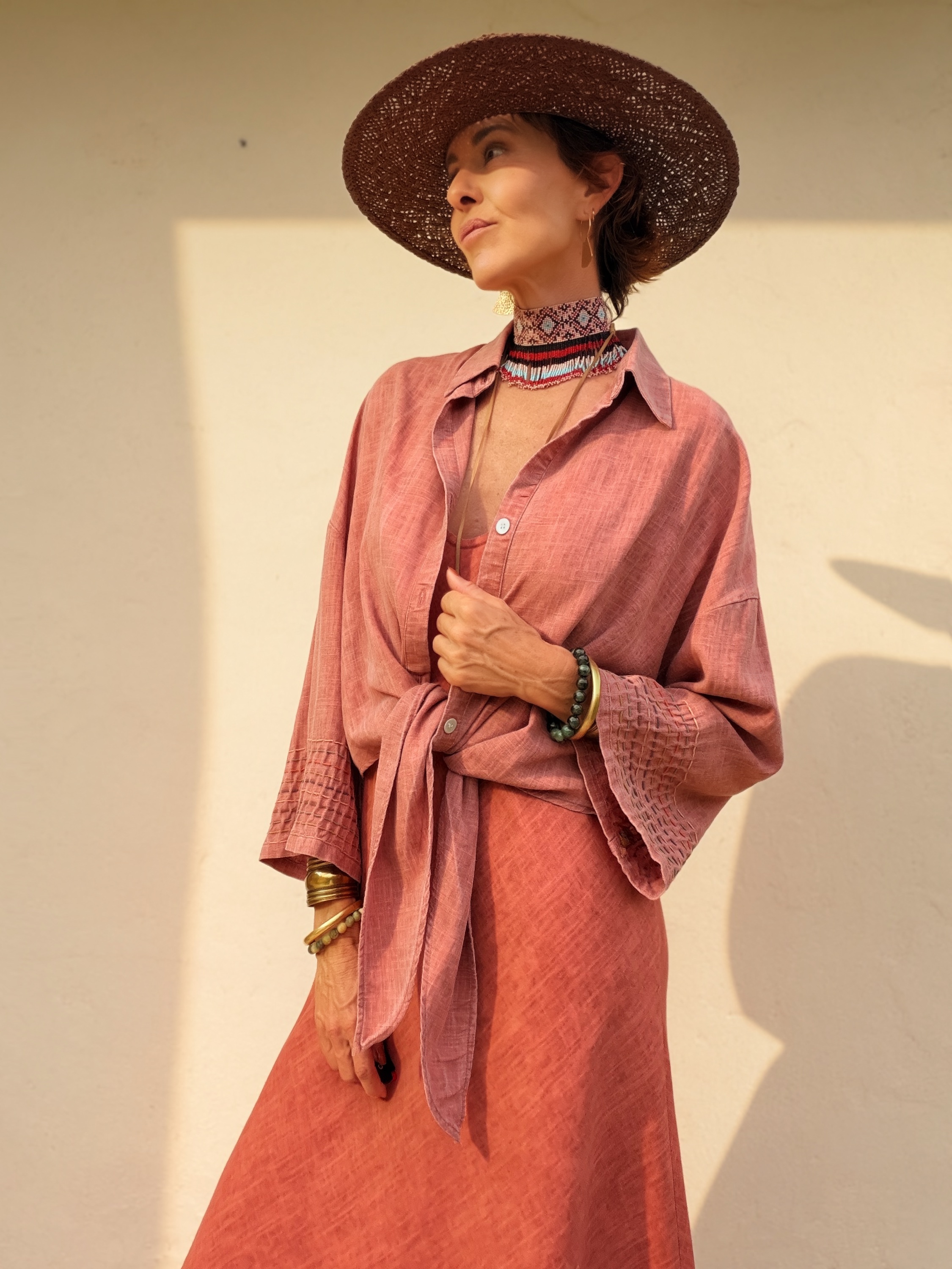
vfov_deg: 60.0
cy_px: 634
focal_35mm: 30
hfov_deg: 46.8
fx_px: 1100
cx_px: 476
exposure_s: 1/501
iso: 32
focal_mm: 2.71
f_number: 1.9
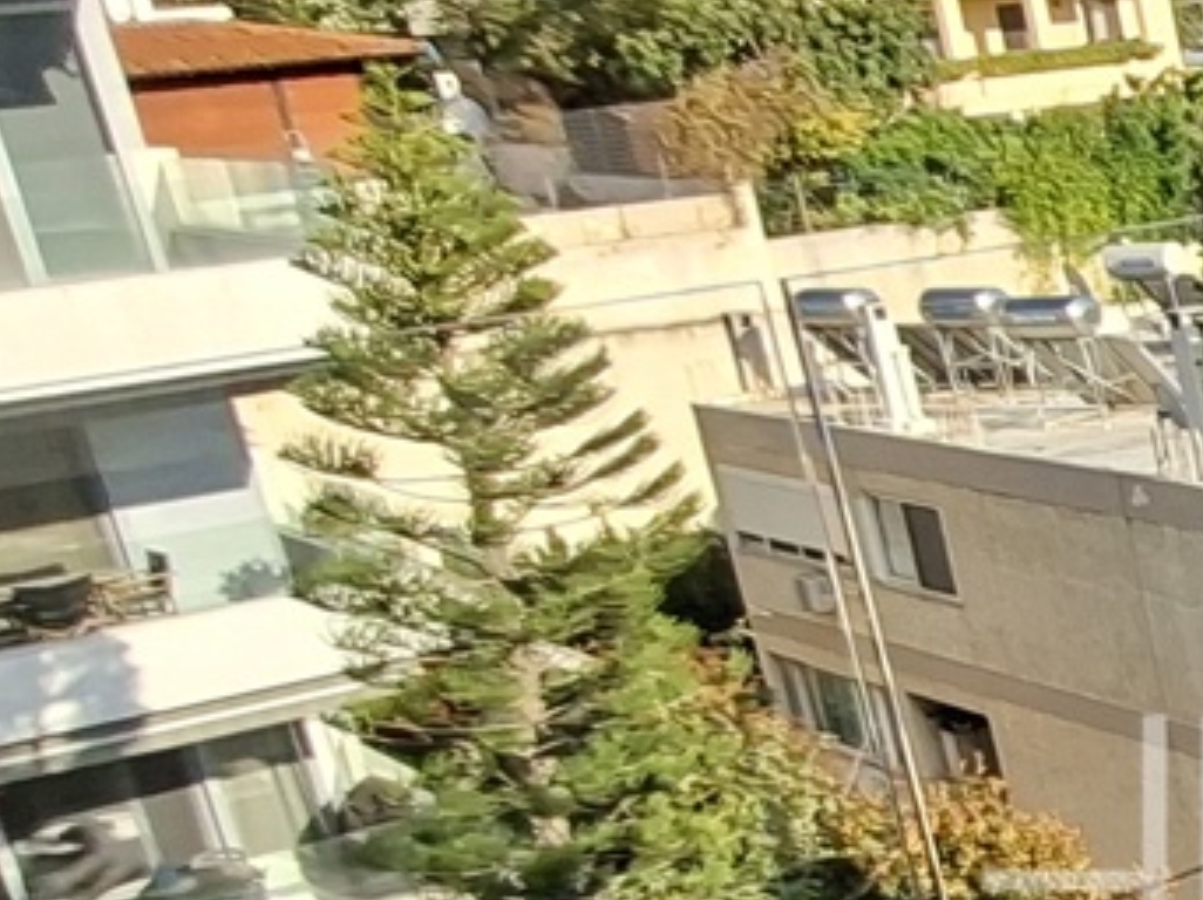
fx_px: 2535
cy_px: 812
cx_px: 2286
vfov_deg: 19.8
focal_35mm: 73
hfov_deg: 18.9
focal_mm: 1.74
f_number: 2.2
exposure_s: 1/1139
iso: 40
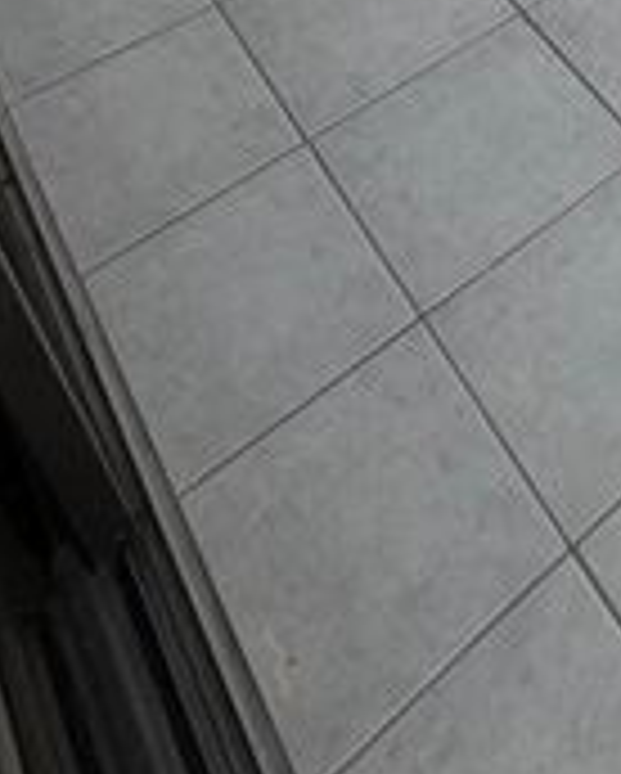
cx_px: 896
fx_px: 1215
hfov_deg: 23.7
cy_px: -443
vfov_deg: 25.0
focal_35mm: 53
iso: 50
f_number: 2.2
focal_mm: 2.22
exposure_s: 1/121
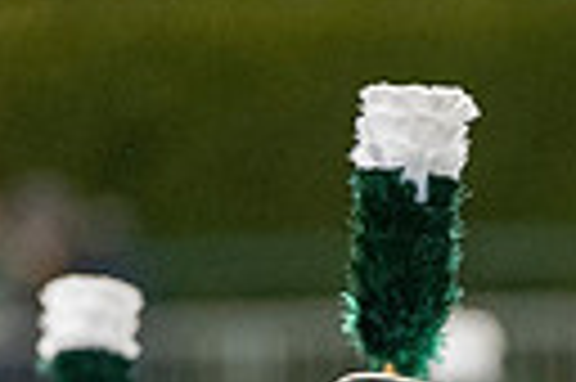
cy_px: 800
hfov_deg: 1.5
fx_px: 21668
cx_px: 396
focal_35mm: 1356
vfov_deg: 1.0
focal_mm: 200
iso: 1000
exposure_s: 1/500
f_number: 2.8
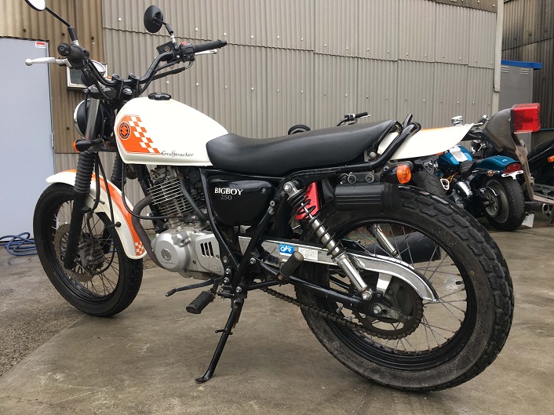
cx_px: 277
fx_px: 464
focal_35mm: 29
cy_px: 208
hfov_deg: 61.7
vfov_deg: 48.2
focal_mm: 4.15
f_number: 2.2
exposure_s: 1/60
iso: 25
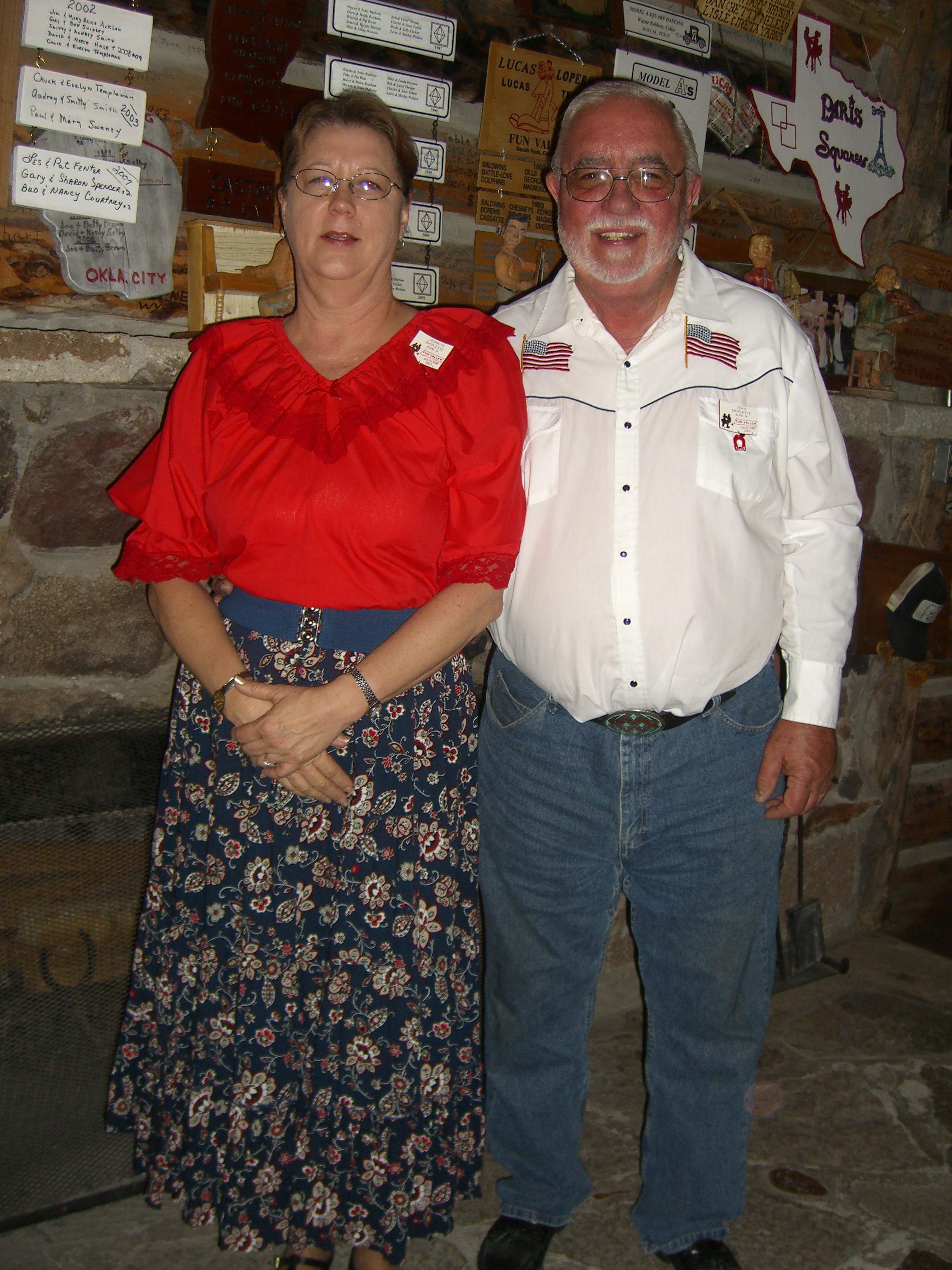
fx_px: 1430
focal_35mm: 39
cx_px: 484
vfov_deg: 47.9
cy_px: 630
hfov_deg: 36.8
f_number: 2.8
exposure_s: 1/60
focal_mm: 7.9
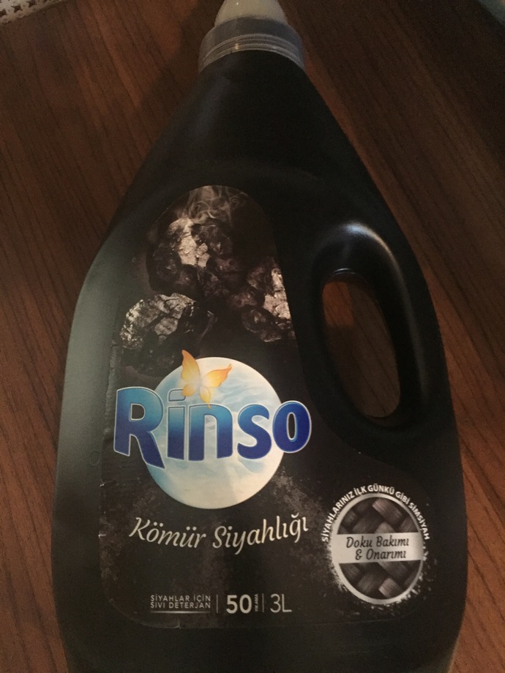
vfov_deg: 61.7
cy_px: 336
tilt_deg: -73.7
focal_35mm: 29
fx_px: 564
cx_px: 252
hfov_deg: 48.2
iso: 1000
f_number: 2.2
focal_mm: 4.15
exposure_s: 1/17
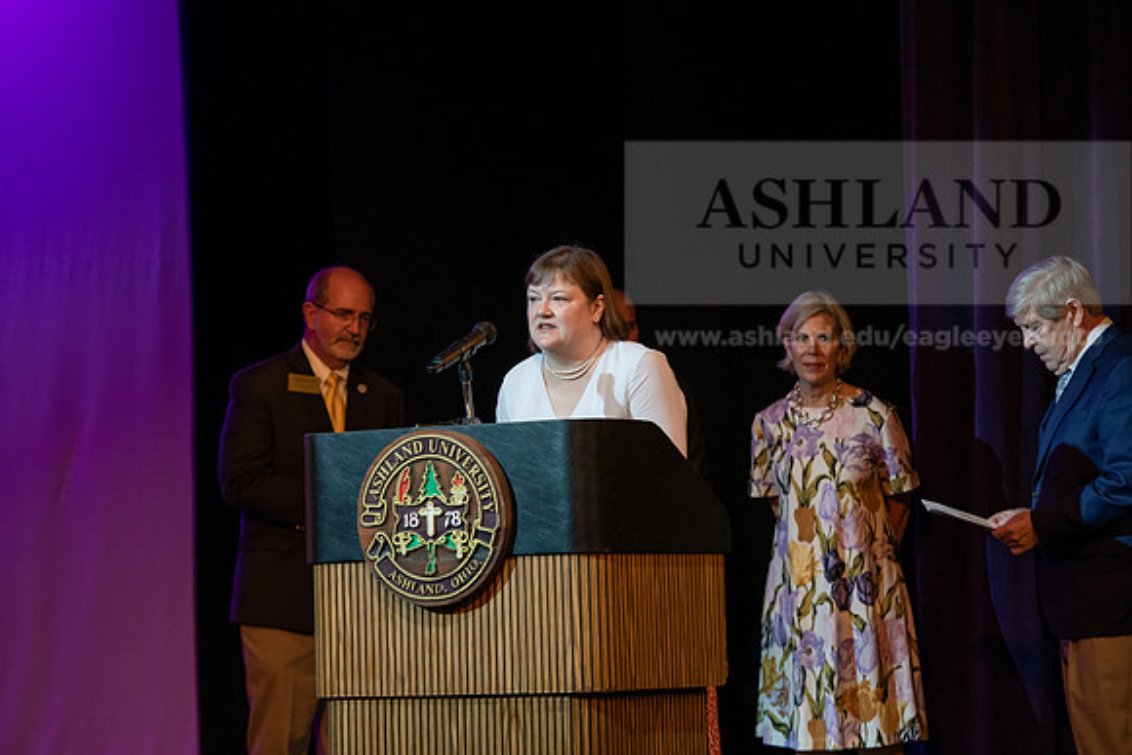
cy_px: 378
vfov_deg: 10.6
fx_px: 4089
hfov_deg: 15.8
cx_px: 566
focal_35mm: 130
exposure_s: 1/250
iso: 2000
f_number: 4
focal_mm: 130
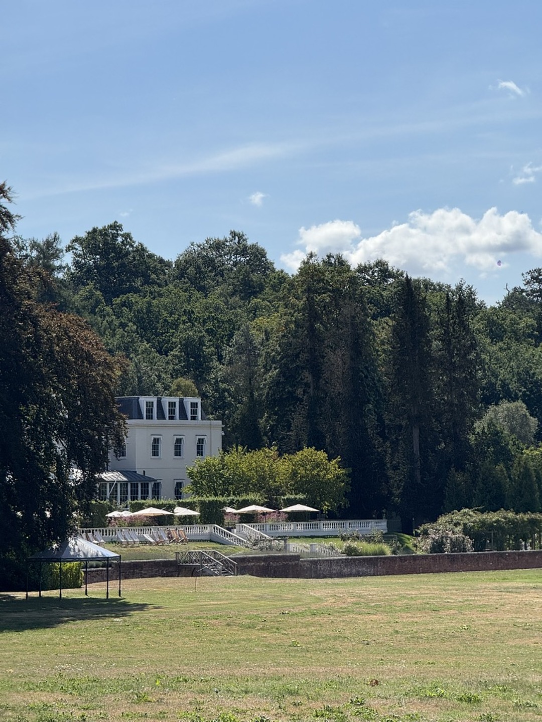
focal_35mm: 120
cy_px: 361
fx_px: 2505
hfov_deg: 12.3
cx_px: 271
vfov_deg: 16.4
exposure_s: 1/2212
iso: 50
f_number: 2.8
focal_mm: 15.66
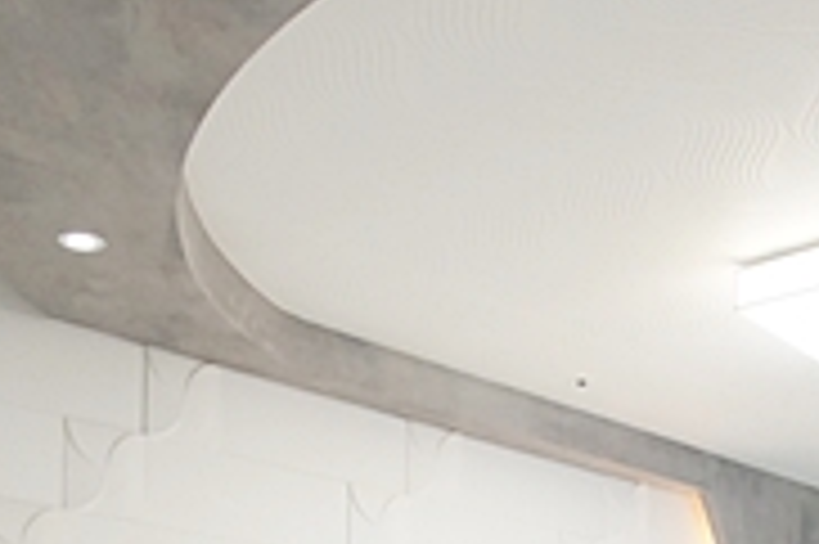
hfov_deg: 30.1
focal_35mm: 66
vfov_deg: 18.2
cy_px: 823
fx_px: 1500
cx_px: 594
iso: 800
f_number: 4
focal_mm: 10
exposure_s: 1/200
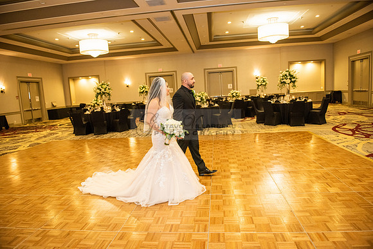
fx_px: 249
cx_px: 186
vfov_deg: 53.2
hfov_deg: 73.7
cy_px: 124
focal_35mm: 24
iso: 1600
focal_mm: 24
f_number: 2.8
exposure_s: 1/125
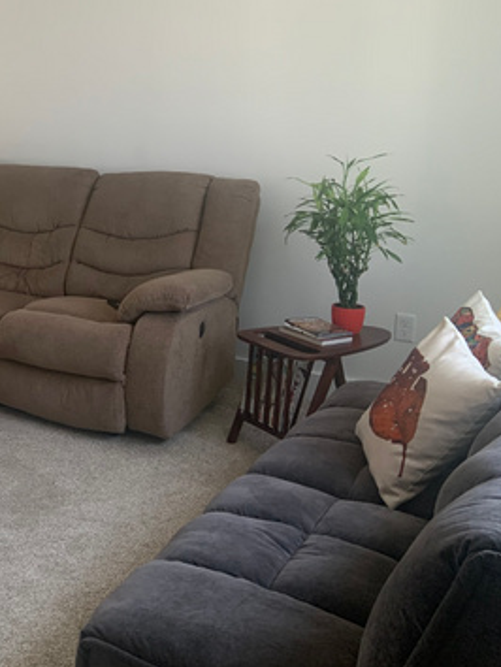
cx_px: -75
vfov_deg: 40.2
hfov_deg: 27.7
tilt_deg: -13.4
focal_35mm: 47
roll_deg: +1.8
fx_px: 906
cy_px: 262
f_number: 1.8
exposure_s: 1/121
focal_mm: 4.25
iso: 80
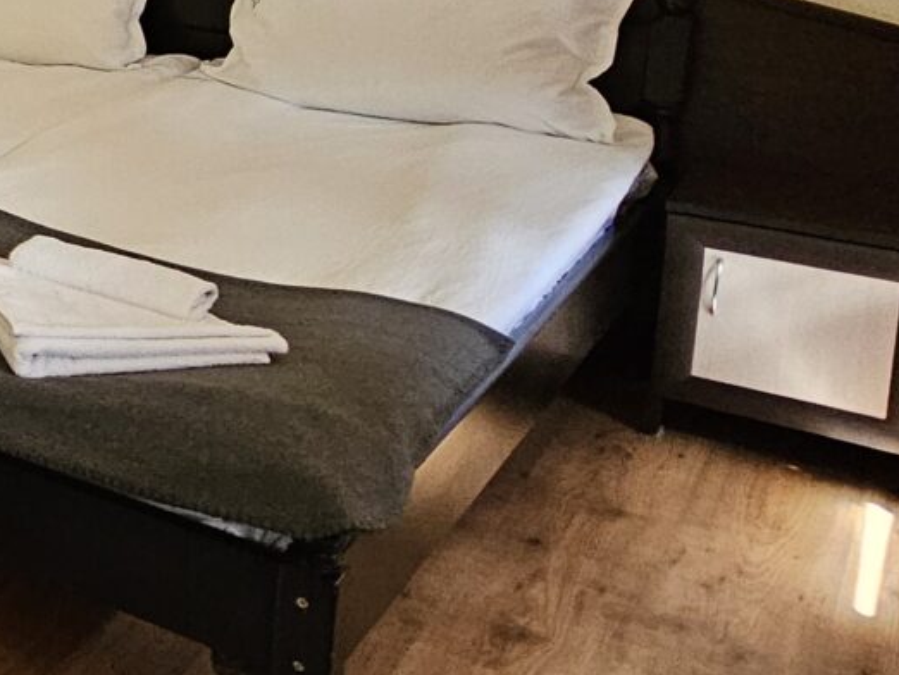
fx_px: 1325
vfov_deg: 26.4
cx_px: -672
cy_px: -64
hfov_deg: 23.0
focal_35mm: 51
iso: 400
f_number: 2.2
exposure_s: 1/50
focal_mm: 2.2
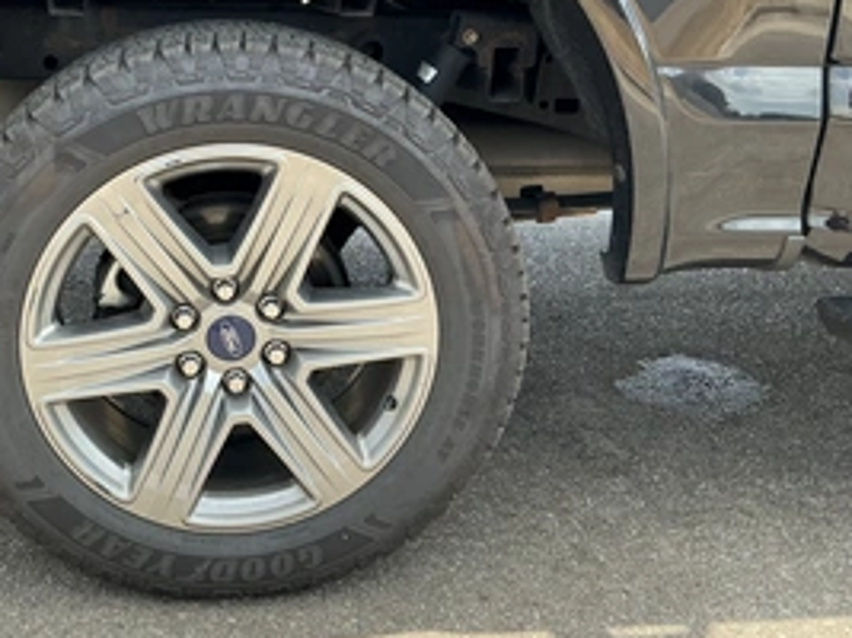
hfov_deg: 43.8
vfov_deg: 34.1
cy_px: 230
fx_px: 1033
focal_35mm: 42
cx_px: 252
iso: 25
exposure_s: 1/295
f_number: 1.8
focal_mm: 3
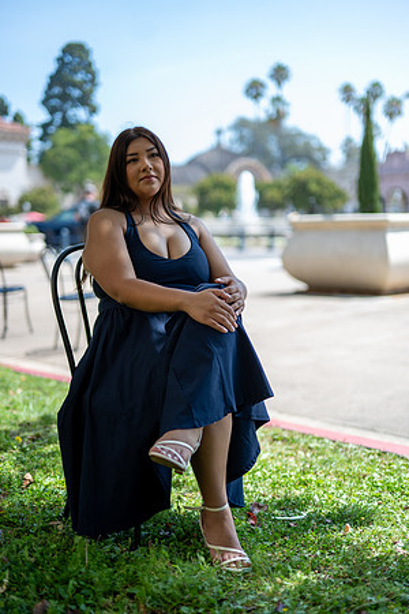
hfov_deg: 27.0
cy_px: 307
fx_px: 852
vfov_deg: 39.6
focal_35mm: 50
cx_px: 204
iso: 200
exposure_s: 1/2500
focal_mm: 50
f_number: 1.6
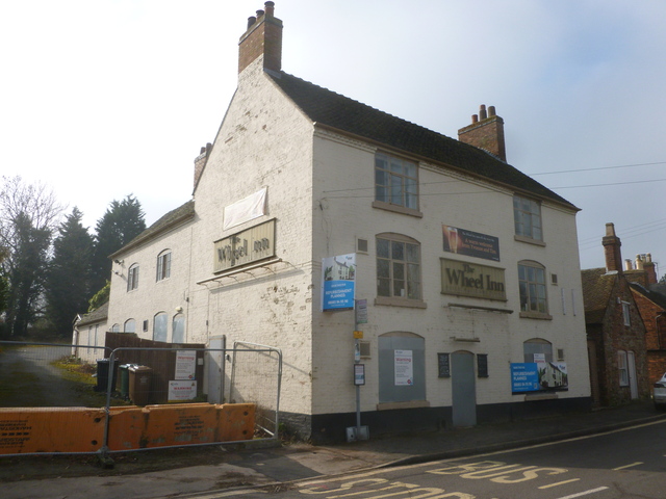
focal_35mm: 28
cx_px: 333
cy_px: 250
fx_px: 539
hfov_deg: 63.4
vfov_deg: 49.7
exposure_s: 1/1000
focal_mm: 5
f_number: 3.3
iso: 100
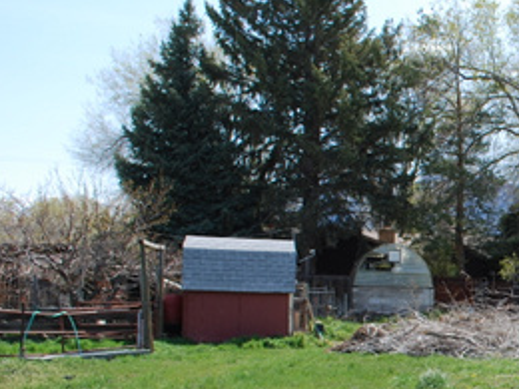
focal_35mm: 64
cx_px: 619
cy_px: 293
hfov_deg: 26.9
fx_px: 960
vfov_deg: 22.7
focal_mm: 18
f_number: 7.1
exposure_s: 1/200
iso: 100
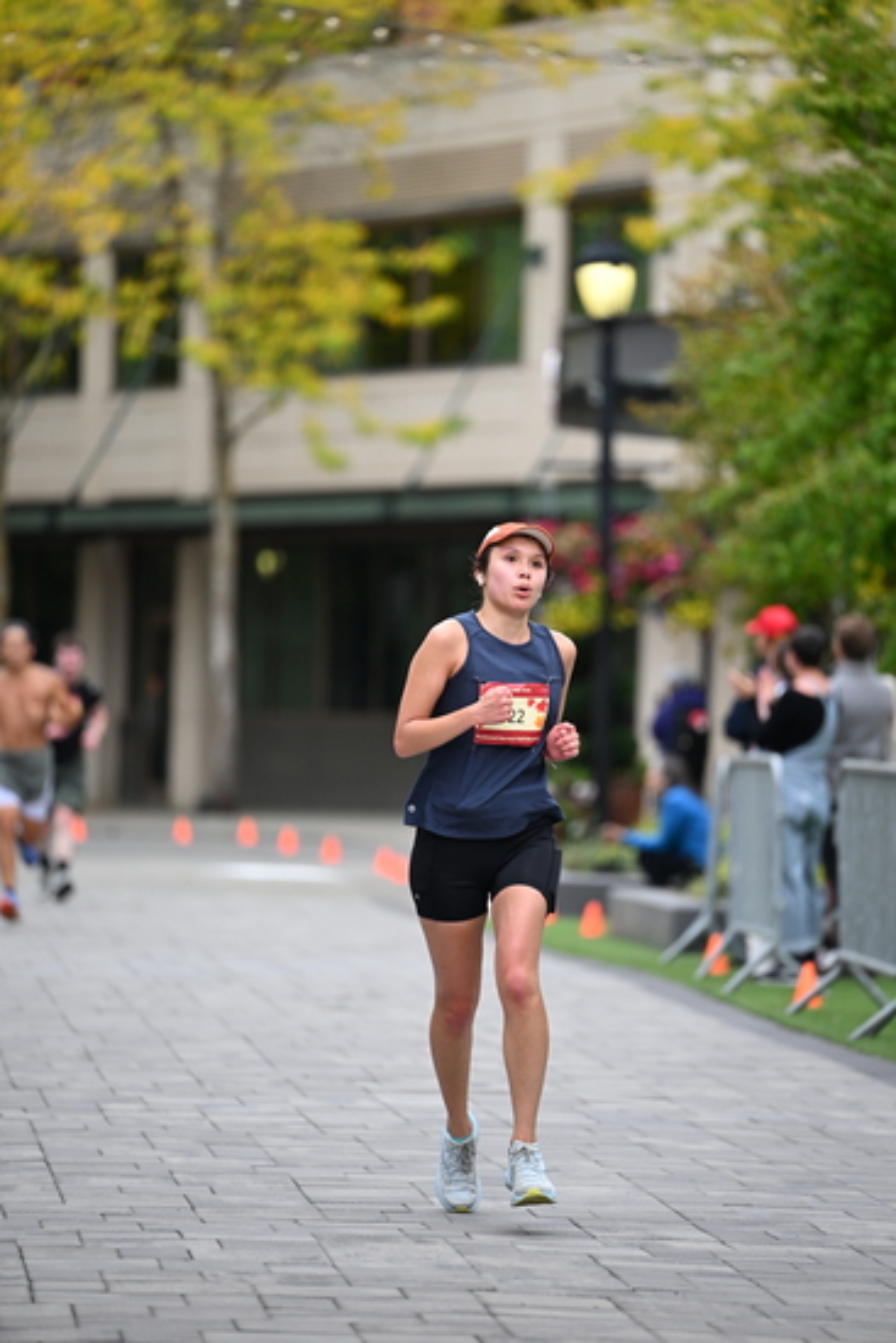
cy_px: 672
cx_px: 448
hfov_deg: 6.9
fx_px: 7461
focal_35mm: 200
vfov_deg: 10.3
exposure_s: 1/2000
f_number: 2.8
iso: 640
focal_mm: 200
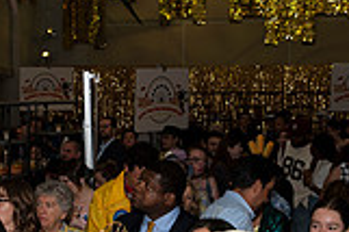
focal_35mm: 90
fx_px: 872
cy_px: 220
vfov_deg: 15.0
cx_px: -30
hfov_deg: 21.5
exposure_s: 1/160
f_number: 5.6
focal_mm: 24
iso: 800
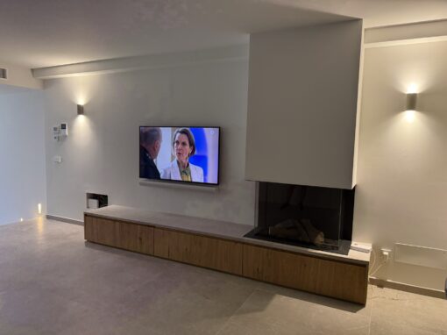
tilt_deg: -4.8
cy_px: 168
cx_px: 224
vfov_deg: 56.8
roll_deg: -0.9
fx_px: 310
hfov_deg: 71.6
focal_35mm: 24
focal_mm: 6.76
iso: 320
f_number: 1.78
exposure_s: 1/100
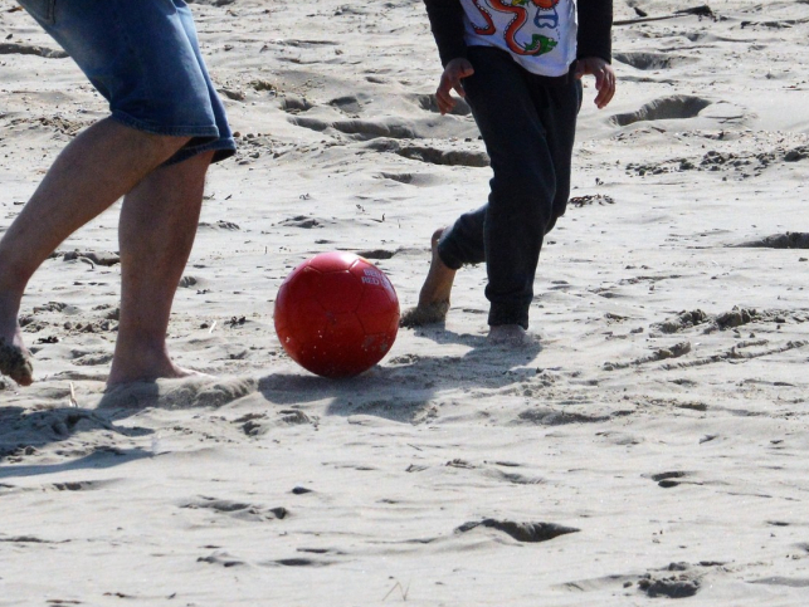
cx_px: 418
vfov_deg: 3.5
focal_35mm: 423
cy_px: -57
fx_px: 9899
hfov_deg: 4.7
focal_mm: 105
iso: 800
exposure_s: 1/4000
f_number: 9
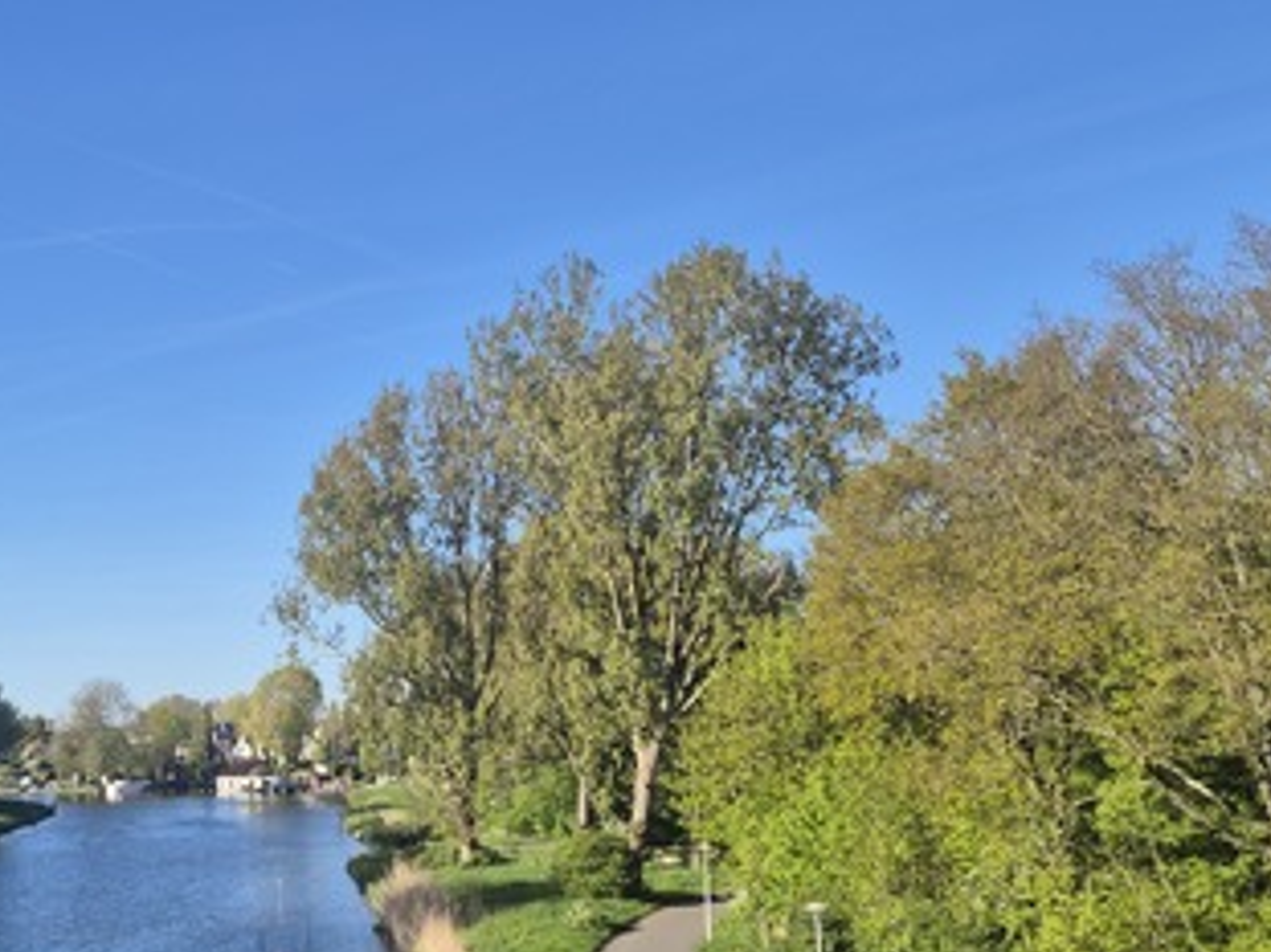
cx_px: 260
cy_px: 588
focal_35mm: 46
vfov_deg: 31.4
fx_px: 1688
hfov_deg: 39.7
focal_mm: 5.4
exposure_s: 1/1220
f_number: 1.8
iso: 25
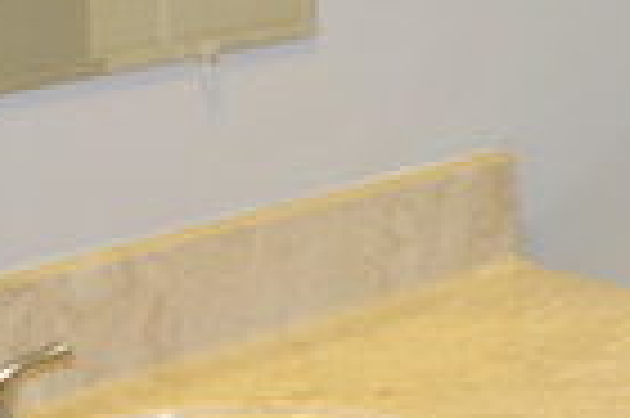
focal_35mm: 128
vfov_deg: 10.4
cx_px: 904
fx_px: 2237
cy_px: -173
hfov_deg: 15.0
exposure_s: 1/30
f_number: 1.8
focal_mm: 10.4
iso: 125
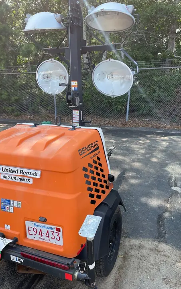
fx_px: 221
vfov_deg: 66.5
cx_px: 91
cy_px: 143
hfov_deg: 44.5
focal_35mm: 28
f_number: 1.6
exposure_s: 1/924
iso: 50
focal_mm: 4.2
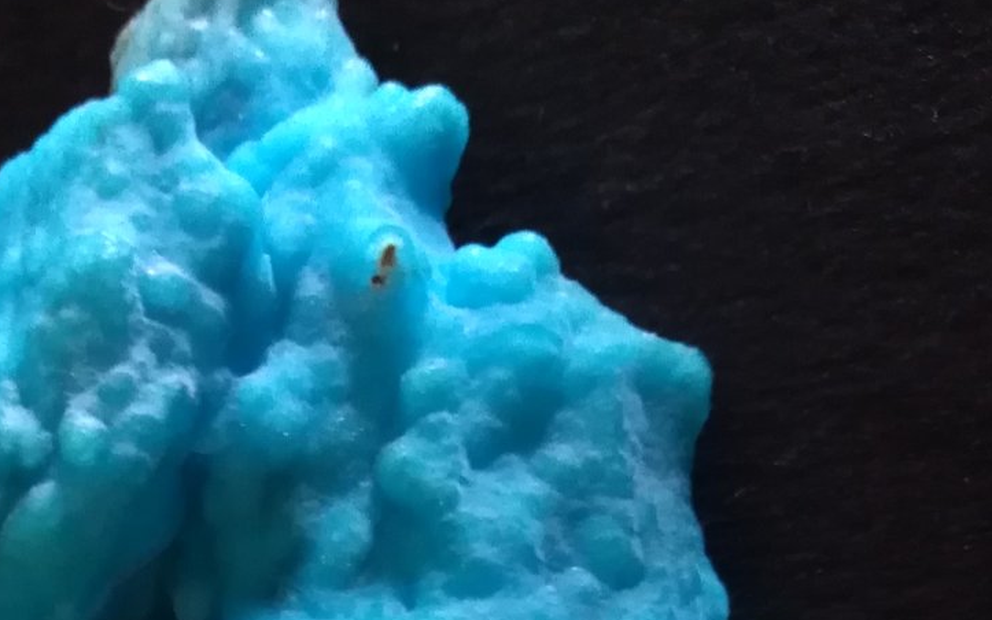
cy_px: 959
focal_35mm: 61
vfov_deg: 18.6
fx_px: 1649
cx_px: 173
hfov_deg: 32.4
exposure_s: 1/14.3
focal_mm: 3.54
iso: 1063
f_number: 2
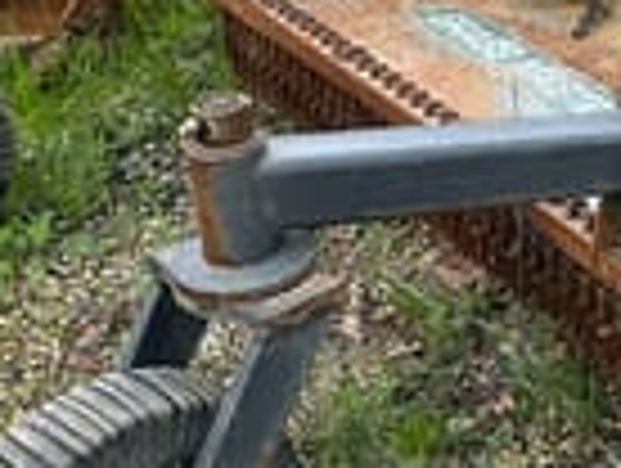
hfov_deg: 19.7
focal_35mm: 94
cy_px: 160
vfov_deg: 15.7
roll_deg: +1.3
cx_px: 720
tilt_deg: -26.6
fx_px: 1689
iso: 40
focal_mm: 5.1
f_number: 1.6
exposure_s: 1/227
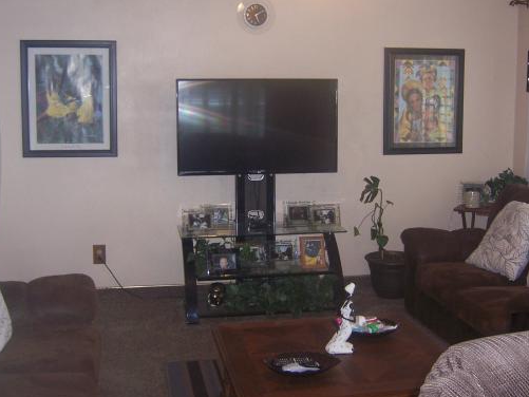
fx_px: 703
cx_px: 278
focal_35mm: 46
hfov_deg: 41.2
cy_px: 184
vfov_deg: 31.5
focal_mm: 6.2
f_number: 2.8
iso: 125
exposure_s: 1/60
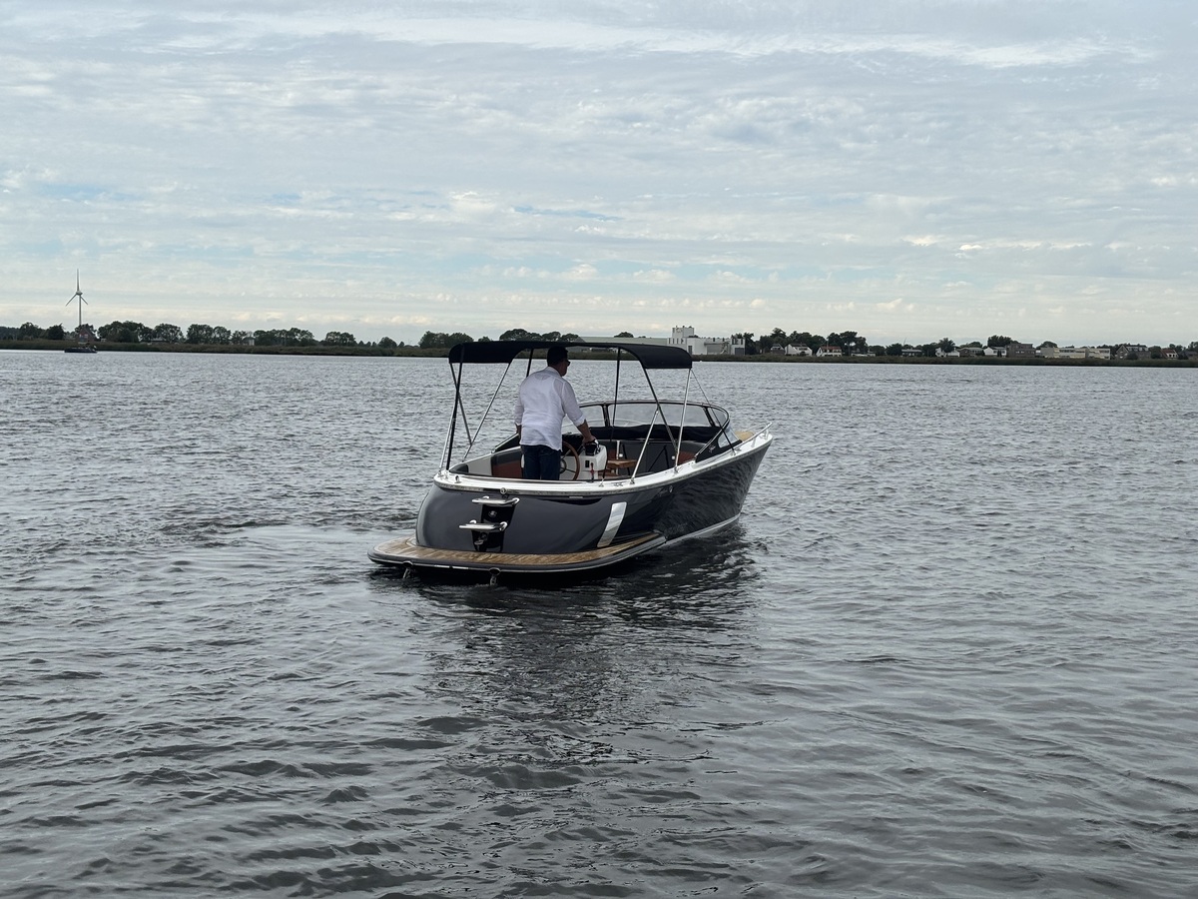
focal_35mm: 52
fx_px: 1800
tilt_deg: -2.7
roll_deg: -0.6
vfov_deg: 28.0
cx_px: 599
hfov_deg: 36.8
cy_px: 450
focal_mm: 5.96
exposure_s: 1/2710
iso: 40
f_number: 1.6
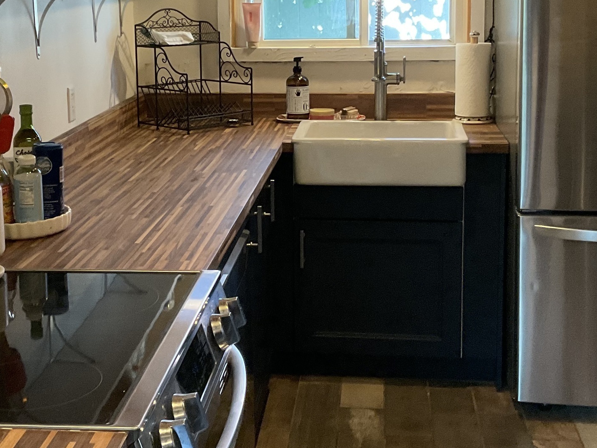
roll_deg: +0.5
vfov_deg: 23.2
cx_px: 272
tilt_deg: -9.8
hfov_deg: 30.7
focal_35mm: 63
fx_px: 1087
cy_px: 144
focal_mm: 3
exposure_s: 1/60
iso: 200
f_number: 1.8
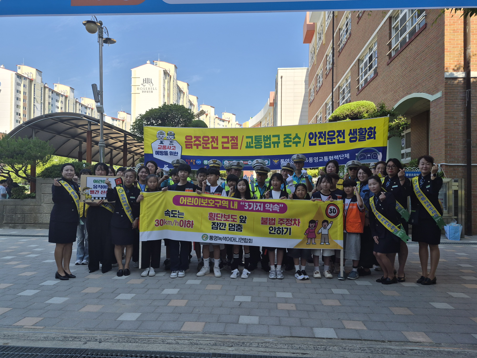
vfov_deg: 58.9
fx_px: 317
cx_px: 238
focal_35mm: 23
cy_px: 179
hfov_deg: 73.9
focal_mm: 5.4
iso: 80
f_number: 1.8
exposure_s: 1/3472
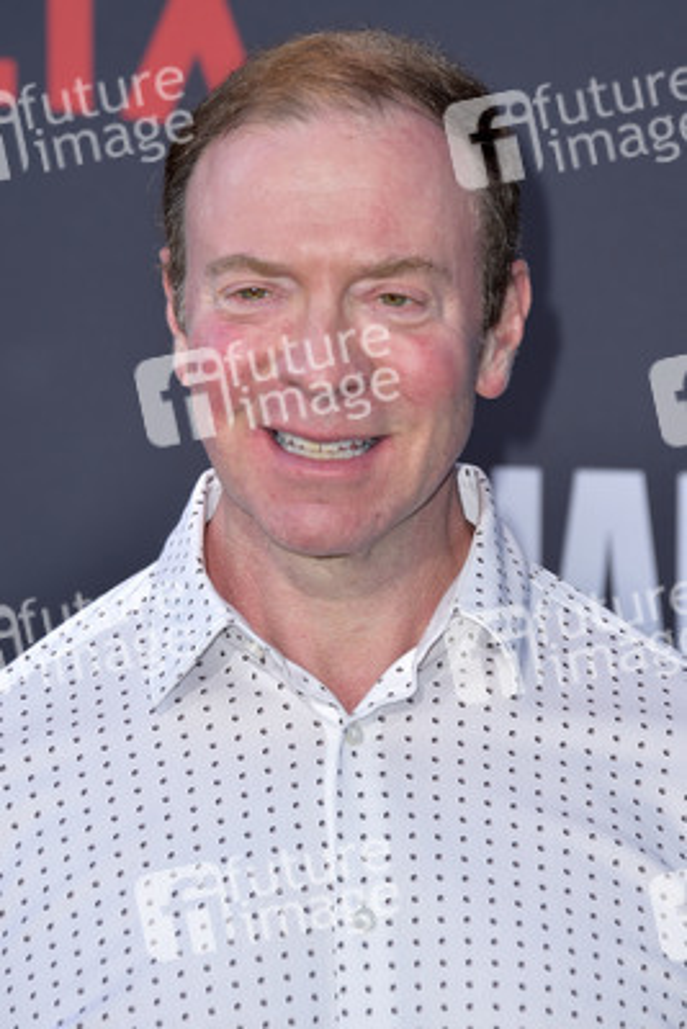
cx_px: 344
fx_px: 5720
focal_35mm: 200
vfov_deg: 10.3
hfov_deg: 6.9
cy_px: 514
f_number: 6.3
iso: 320
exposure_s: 1/250
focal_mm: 200
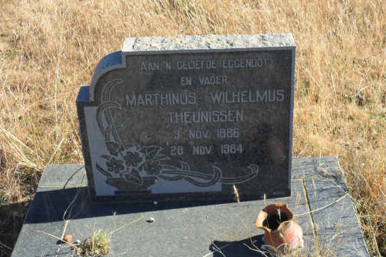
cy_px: 132
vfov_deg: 22.2
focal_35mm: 61
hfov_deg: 32.9
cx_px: 213
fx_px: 654
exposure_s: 1/180
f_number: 5
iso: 100
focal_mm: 9.3
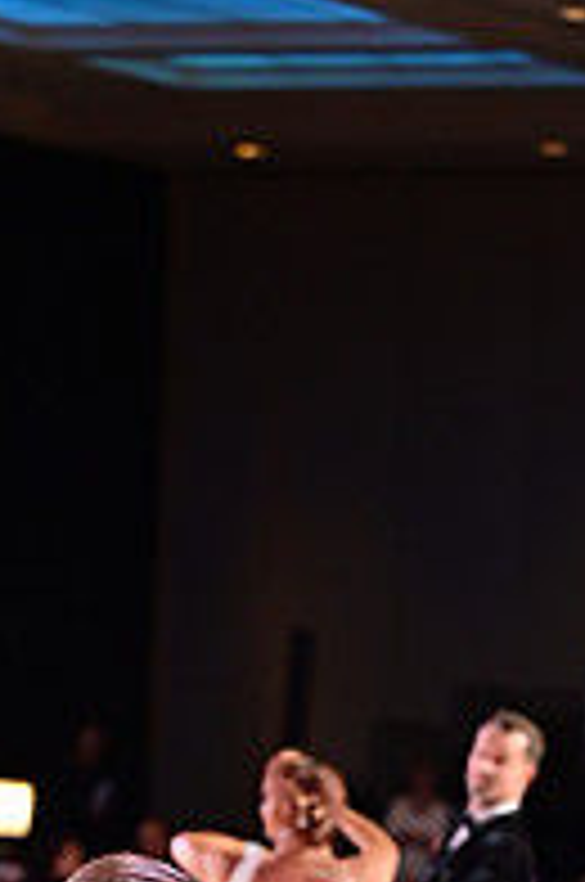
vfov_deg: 8.3
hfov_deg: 5.6
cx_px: 284
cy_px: 1287
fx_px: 5944
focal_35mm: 243
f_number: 2.8
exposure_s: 1/320
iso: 1600
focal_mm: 82
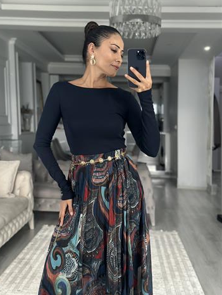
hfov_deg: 28.1
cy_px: 155
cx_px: 102
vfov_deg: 36.8
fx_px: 444
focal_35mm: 52
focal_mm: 6.86
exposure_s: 1/60
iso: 320
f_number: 1.78
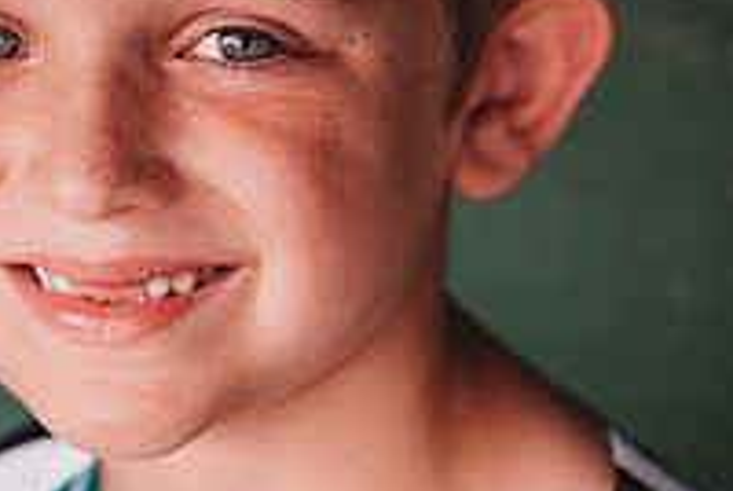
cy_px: 38
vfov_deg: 5.6
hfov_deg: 8.3
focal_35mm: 246
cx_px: 176
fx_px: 5016
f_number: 2.8
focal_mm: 85
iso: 320
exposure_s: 1/250
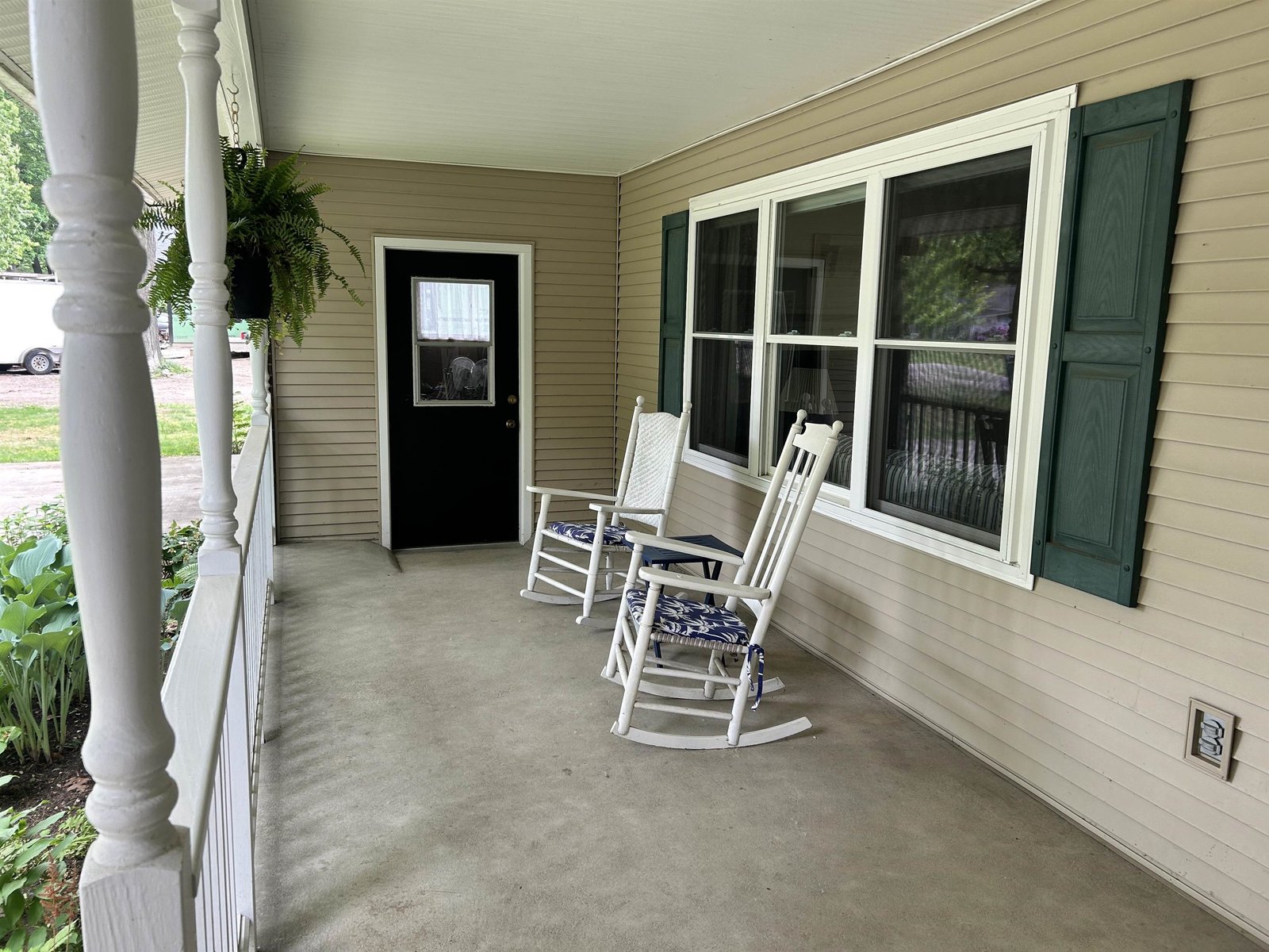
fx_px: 953
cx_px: 634
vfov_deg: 53.1
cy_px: 476
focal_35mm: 26
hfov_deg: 67.3
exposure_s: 1/121
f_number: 1.5
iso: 64
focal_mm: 5.7
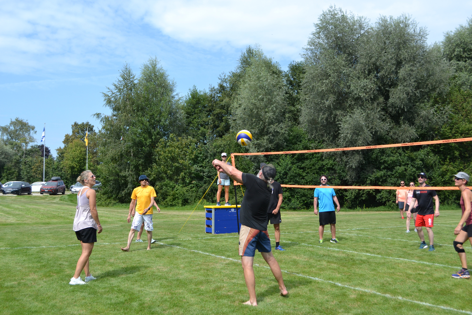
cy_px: 158
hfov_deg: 53.1
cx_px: 236
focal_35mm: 36
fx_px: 472
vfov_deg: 36.9
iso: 400
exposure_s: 1/1250
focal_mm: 24
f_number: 5.6
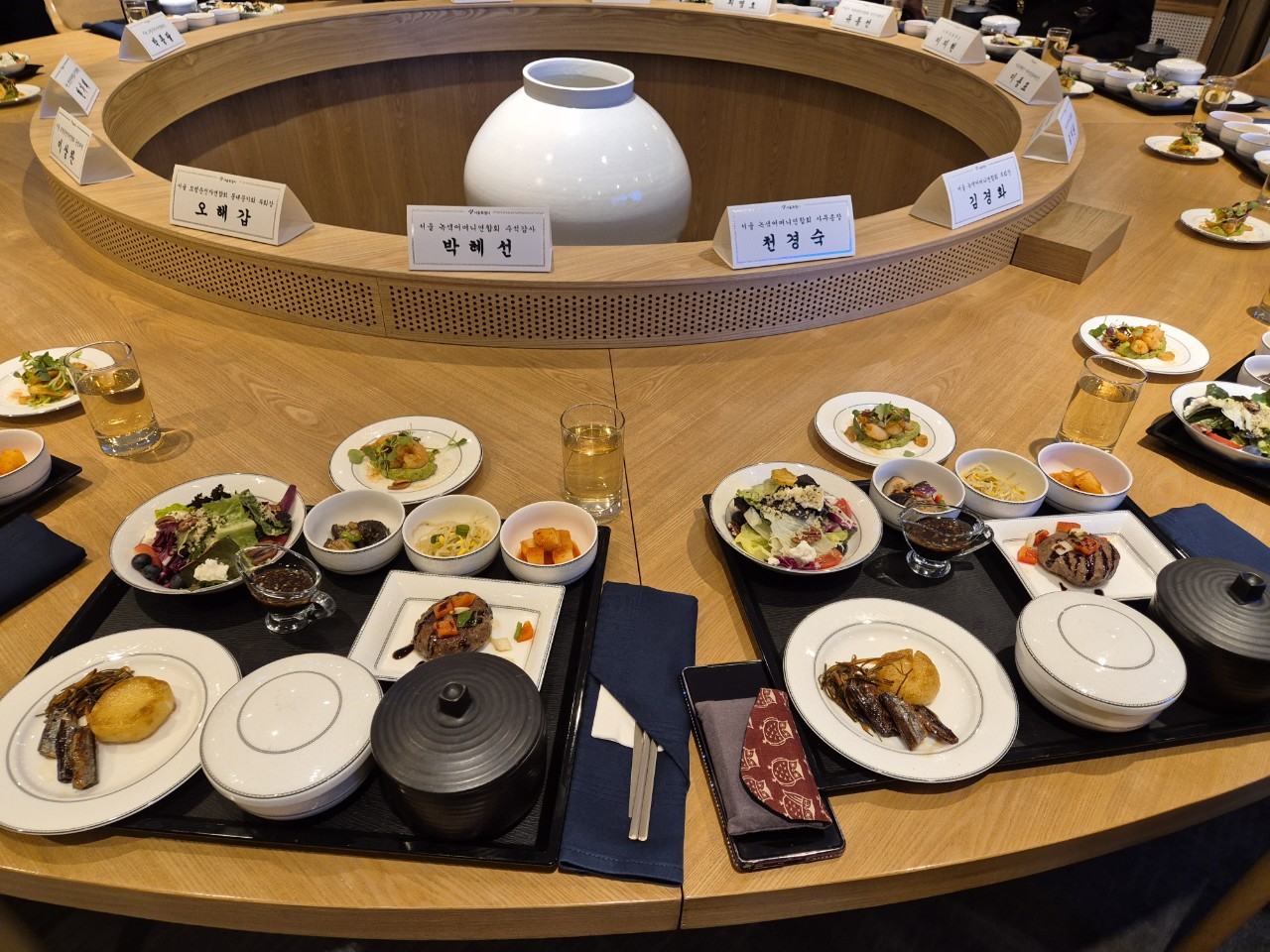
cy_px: 476
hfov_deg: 73.9
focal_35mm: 23
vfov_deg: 58.9
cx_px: 635
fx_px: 844
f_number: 1.8
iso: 200
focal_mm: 5.4
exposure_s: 1/120
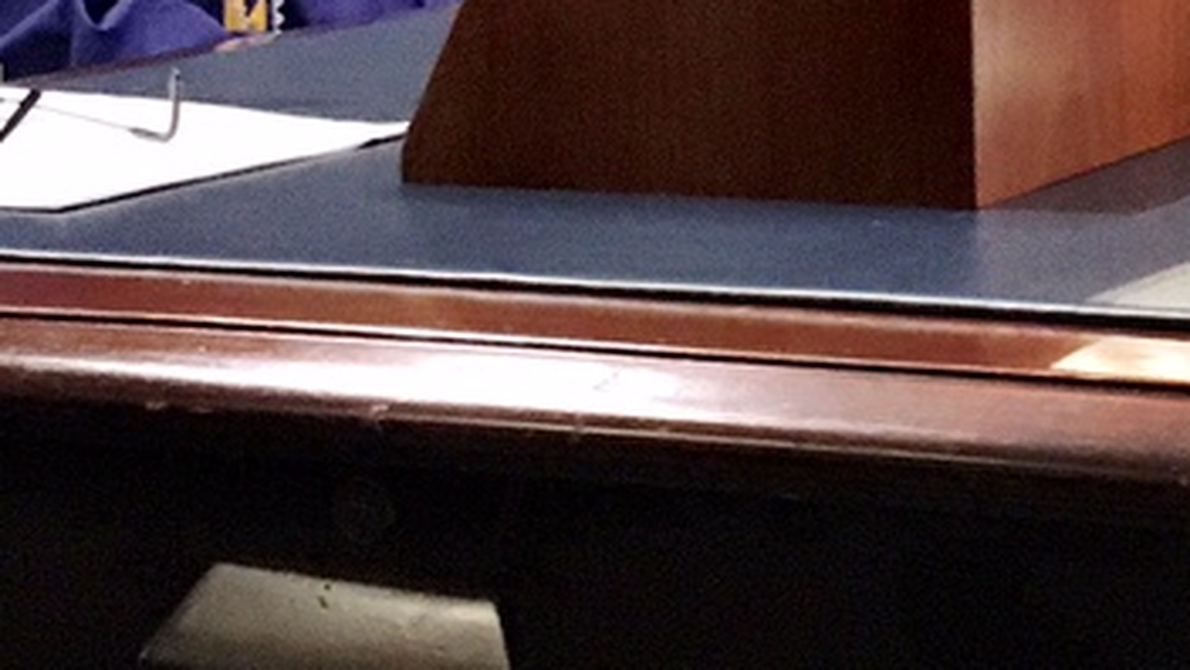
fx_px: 3629
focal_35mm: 115
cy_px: -332
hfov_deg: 18.0
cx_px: 1275
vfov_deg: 10.2
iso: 200
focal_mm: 4.15
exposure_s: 1/30
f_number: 2.2
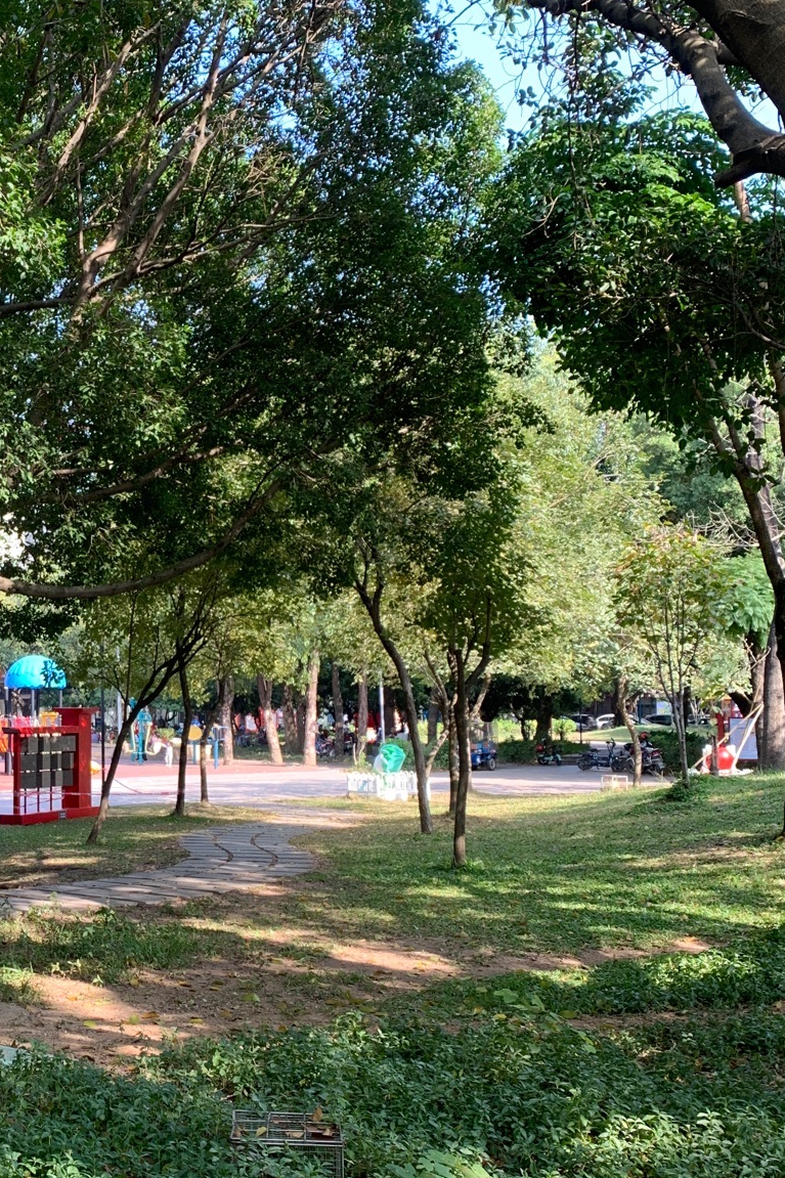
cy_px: 668
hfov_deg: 27.2
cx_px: 20
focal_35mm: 47
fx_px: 1538
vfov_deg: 41.8
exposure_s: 1/122
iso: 25
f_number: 1.8
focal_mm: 4.25
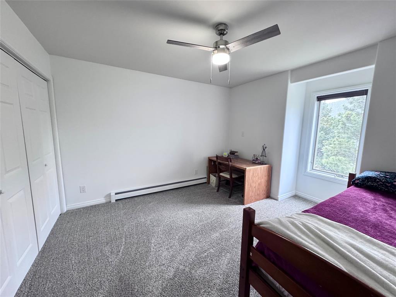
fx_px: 160
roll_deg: -1.7
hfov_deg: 102.1
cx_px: 198
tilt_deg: -8.4
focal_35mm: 14
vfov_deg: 85.7
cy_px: 148
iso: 250
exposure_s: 1/60
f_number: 2.2
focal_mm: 2.22
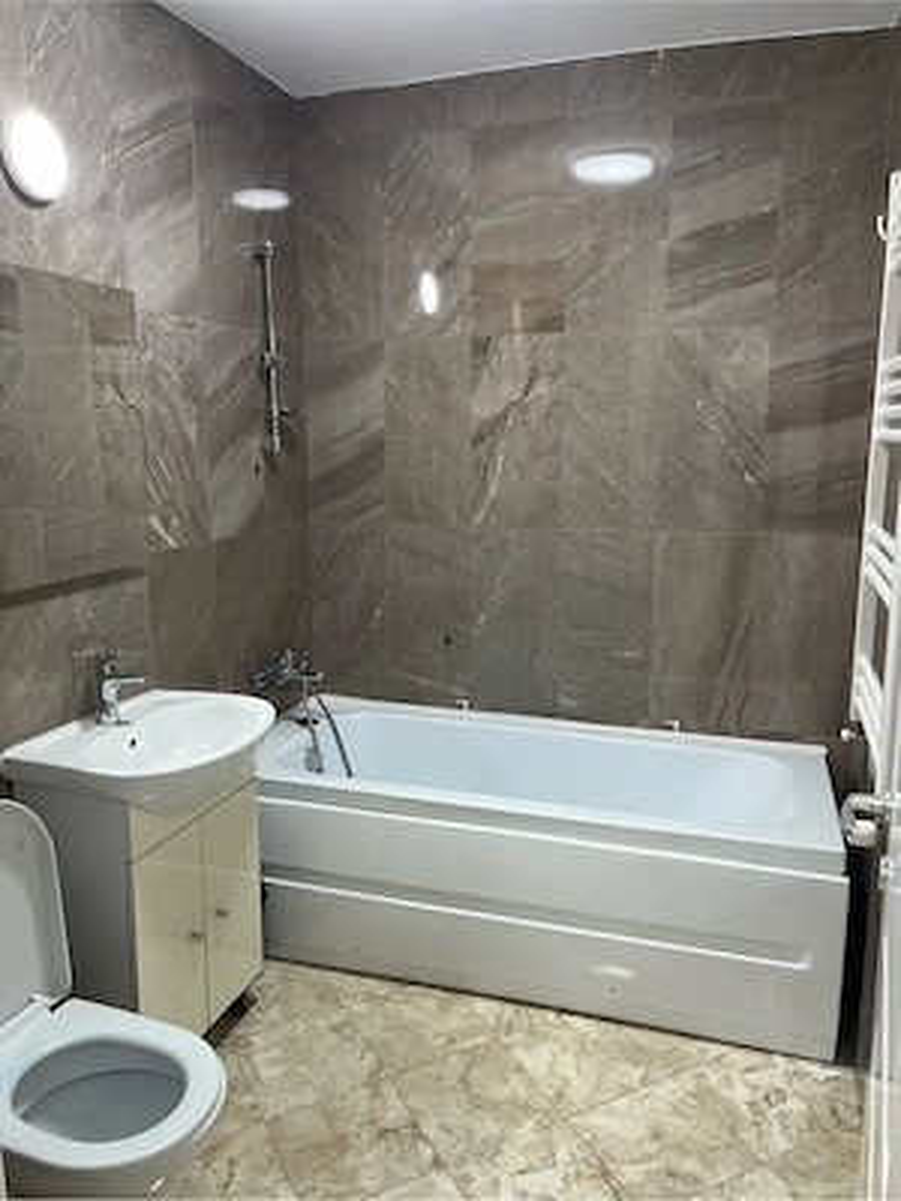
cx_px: 450
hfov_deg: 53.1
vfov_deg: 67.3
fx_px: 902
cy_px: 600
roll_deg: -0.2
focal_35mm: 26
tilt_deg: -10.7
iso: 125
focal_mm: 5.1
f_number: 1.6
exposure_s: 1/100
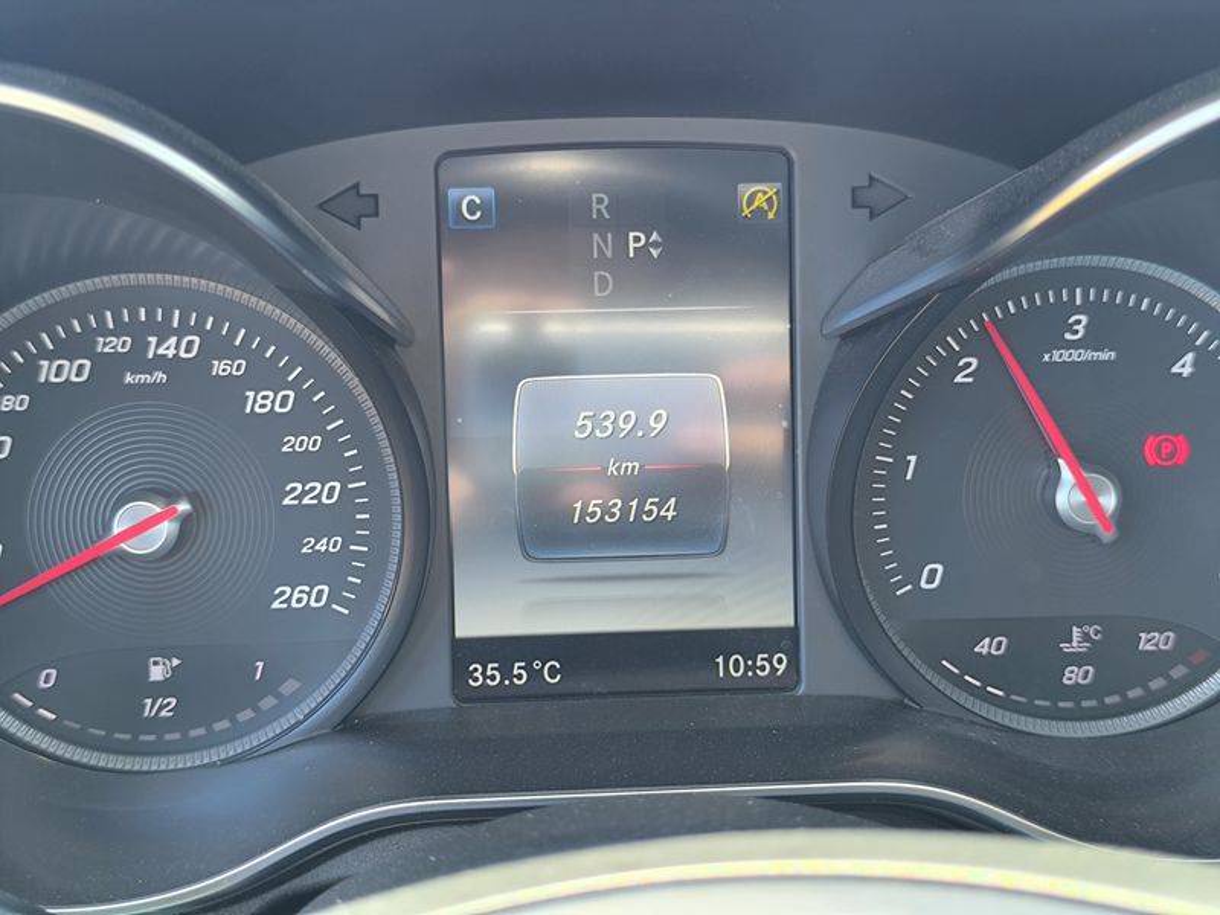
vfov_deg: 31.5
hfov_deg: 41.2
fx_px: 1621
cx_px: 610
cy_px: 458
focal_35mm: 46
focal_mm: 6.14
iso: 250
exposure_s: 1/100
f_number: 1.65
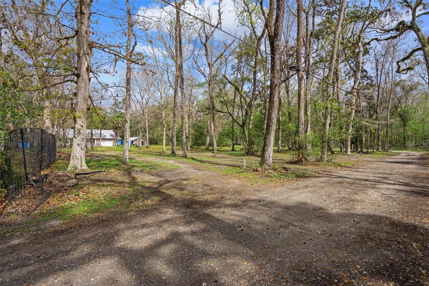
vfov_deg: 67.4
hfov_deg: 90.0
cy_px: 143
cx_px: 214
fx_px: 214
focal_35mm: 18
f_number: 8
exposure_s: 1/125
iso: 320
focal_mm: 18
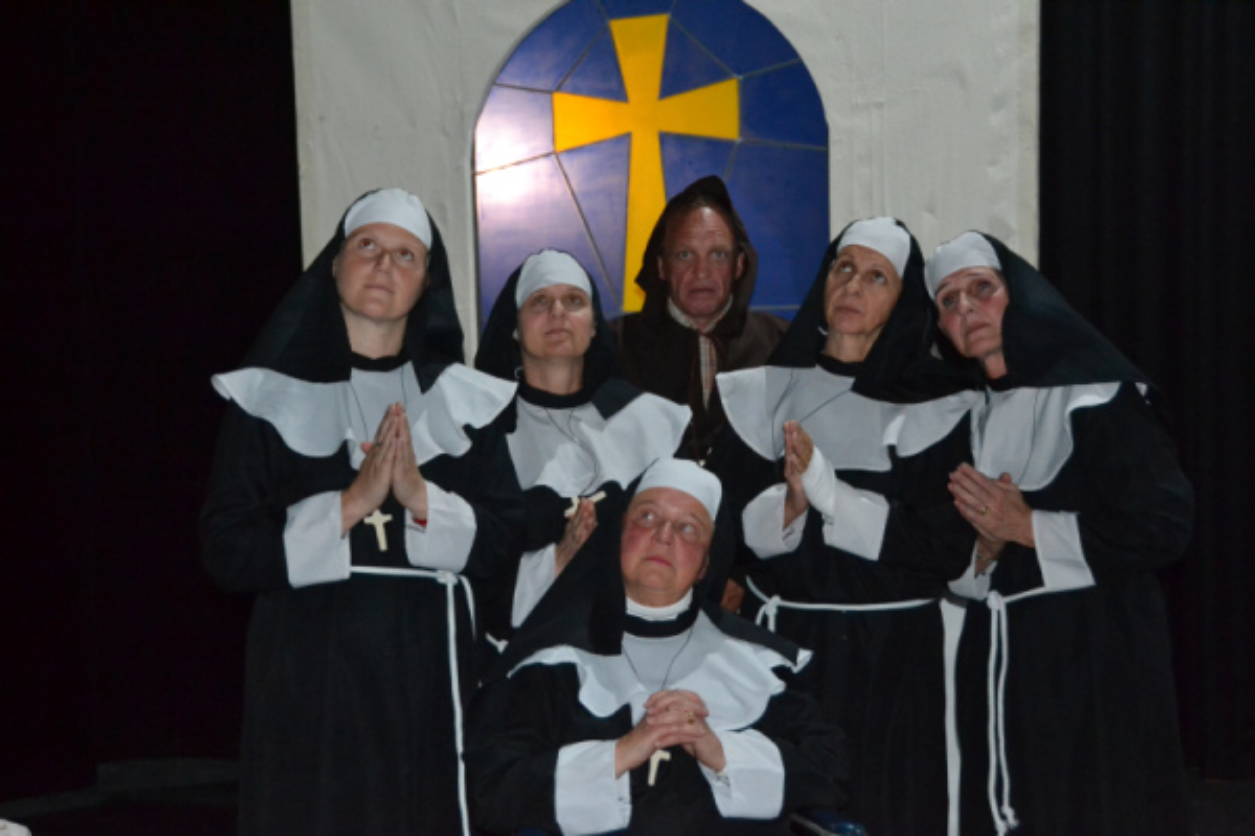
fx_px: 1830
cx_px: 628
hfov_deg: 37.9
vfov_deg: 25.8
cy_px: 418
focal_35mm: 52
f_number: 4.2
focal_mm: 35
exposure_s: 1/60
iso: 3200
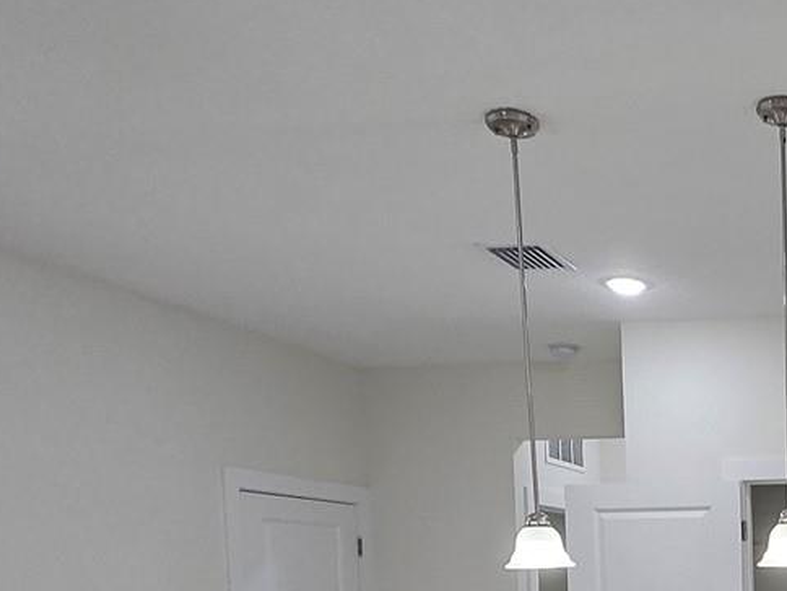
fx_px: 978
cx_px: 938
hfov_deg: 35.0
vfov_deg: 30.0
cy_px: 656
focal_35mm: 43
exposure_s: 1/60
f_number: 2.2
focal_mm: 1.7
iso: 100
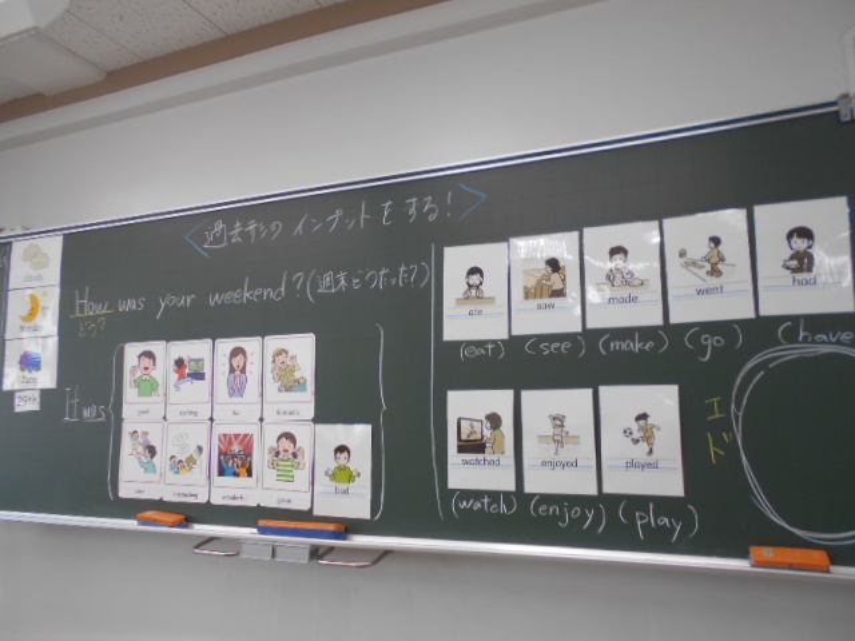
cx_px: 428
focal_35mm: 26
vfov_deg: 53.1
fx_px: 642
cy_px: 320
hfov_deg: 67.3
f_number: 3.2
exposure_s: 1/40
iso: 80
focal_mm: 4.6
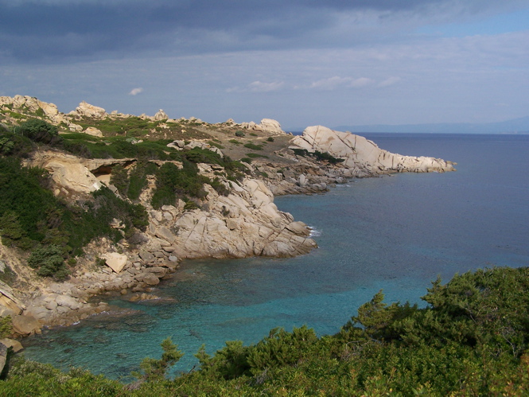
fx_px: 581
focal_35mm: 38
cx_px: 264
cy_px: 198
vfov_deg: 37.7
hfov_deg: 49.0
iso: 80
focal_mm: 6.3
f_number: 4
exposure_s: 1/800
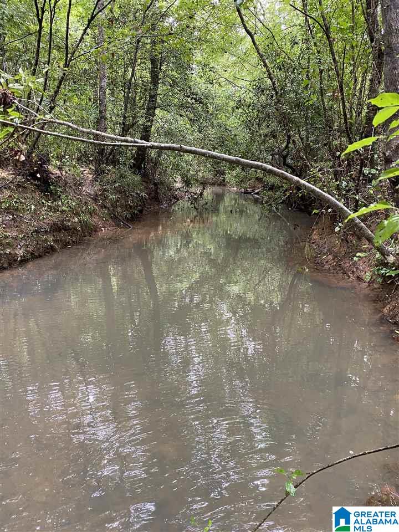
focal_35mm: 26
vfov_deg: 67.3
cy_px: 266
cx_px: 200
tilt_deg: -12.9
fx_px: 400
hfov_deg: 53.1
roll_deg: -1.7
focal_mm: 4.25
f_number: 1.8
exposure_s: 1/60
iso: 160
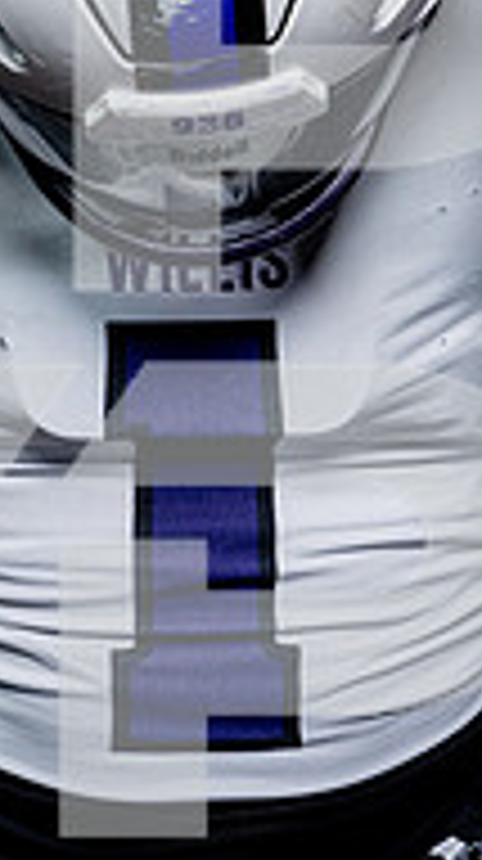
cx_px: -14
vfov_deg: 13.4
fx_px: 3624
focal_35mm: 159
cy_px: 56
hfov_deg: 7.6
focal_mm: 50
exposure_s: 1/250
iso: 640
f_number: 8
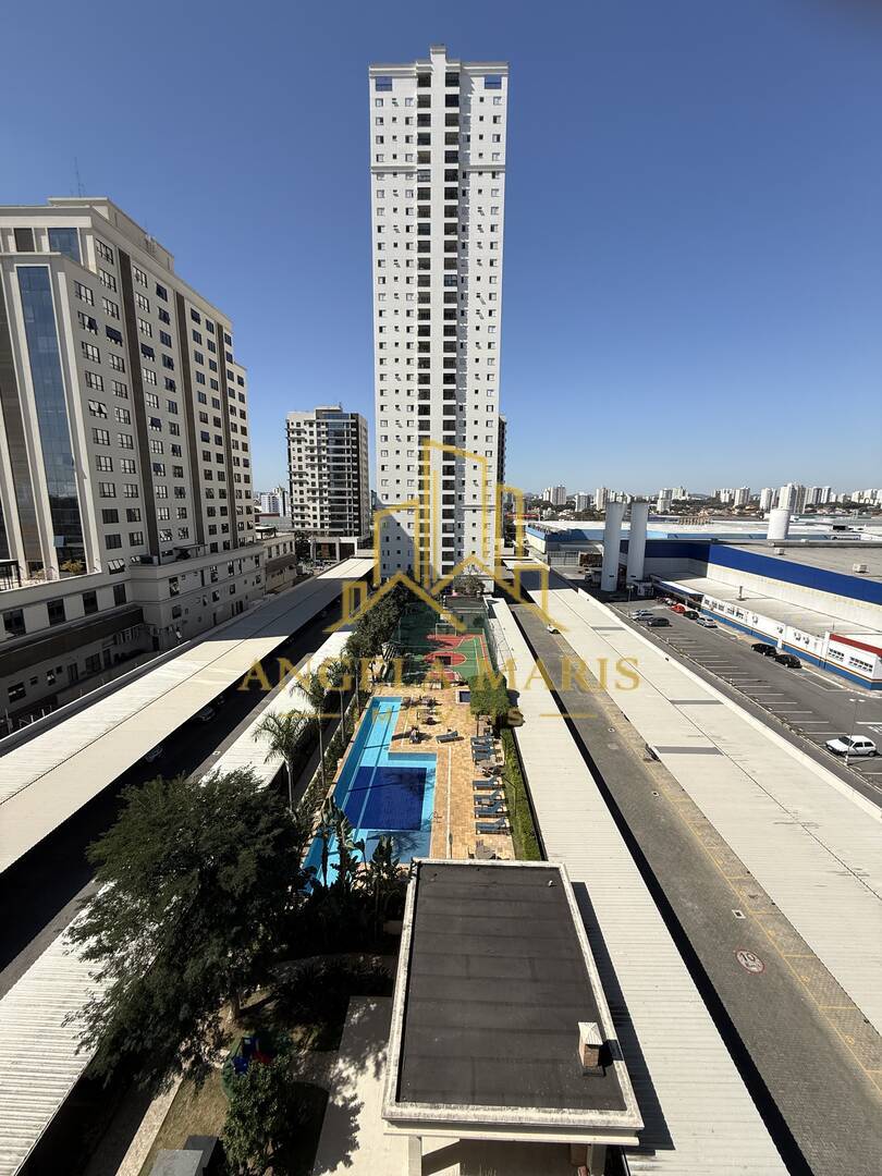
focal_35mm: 14
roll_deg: -0.5
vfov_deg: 102.1
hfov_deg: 85.7
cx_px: 441
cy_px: 588
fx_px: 476
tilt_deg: -9.9
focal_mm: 2.22
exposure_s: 1/2506
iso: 50
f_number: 2.2
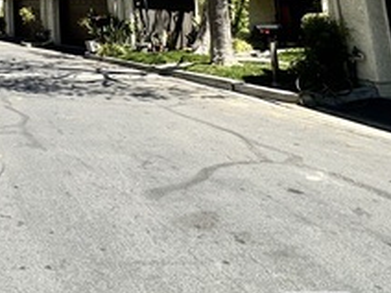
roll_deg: +0.6
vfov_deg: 27.1
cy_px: -96
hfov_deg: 36.4
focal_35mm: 44
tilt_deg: +12.0
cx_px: -38
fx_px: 497
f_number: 2.2
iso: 40
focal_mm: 2.22
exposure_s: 1/1383
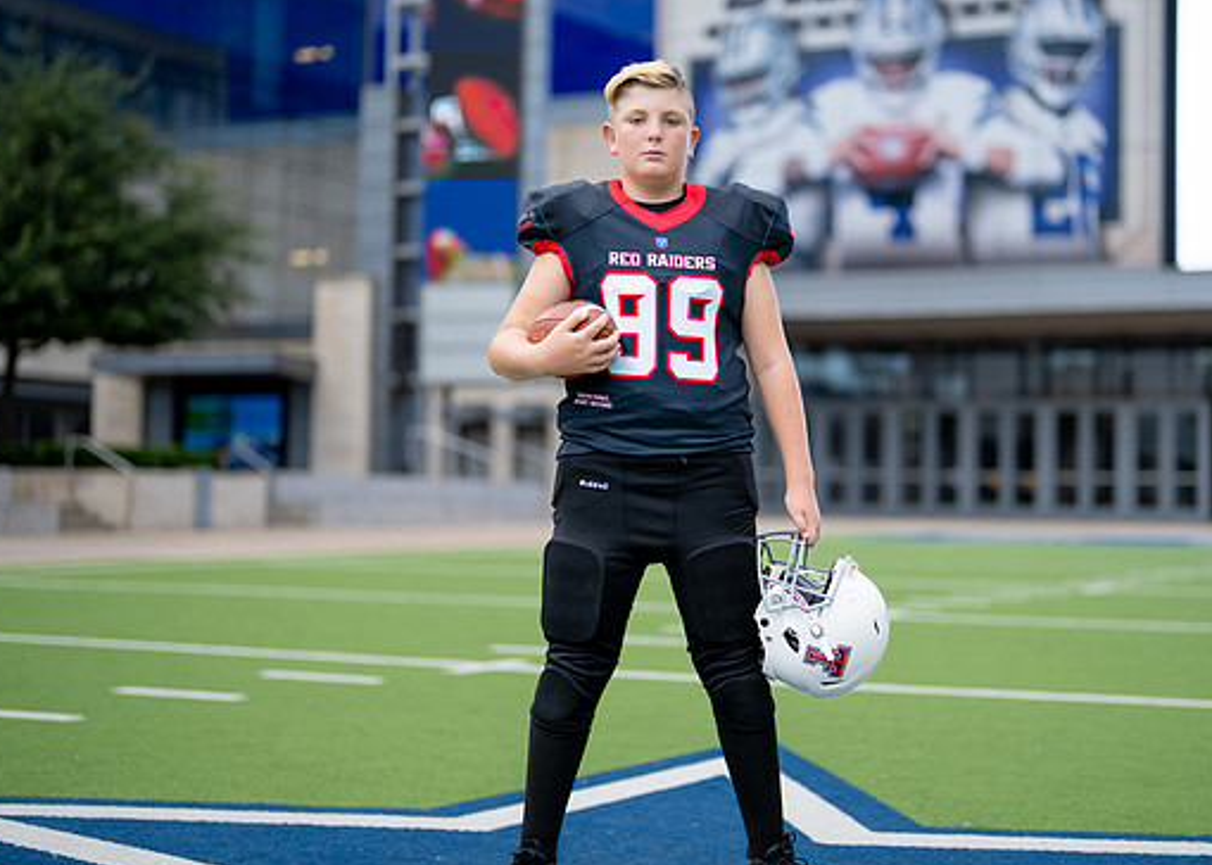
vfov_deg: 20.9
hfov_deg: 29.0
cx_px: 713
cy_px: 385
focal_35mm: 68
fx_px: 2340
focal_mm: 50
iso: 100
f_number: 1.2
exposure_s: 1/1600
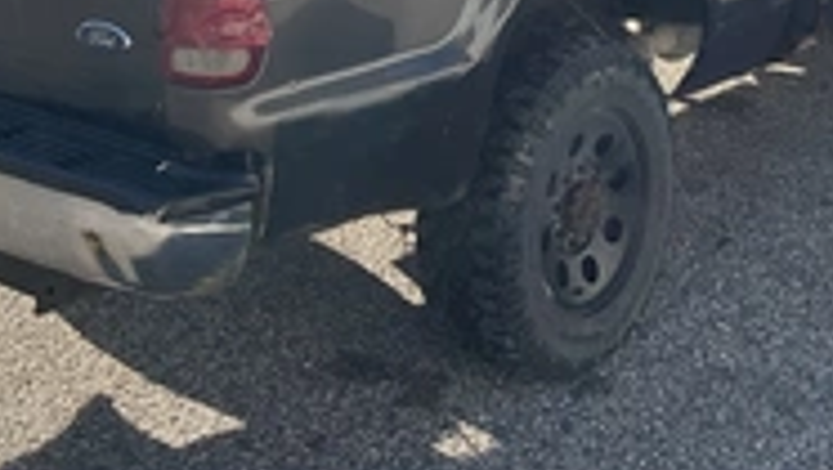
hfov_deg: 31.0
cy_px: -152
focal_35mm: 68
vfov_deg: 16.7
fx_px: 1503
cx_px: 385
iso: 25
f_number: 1.8
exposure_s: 1/1195
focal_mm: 3
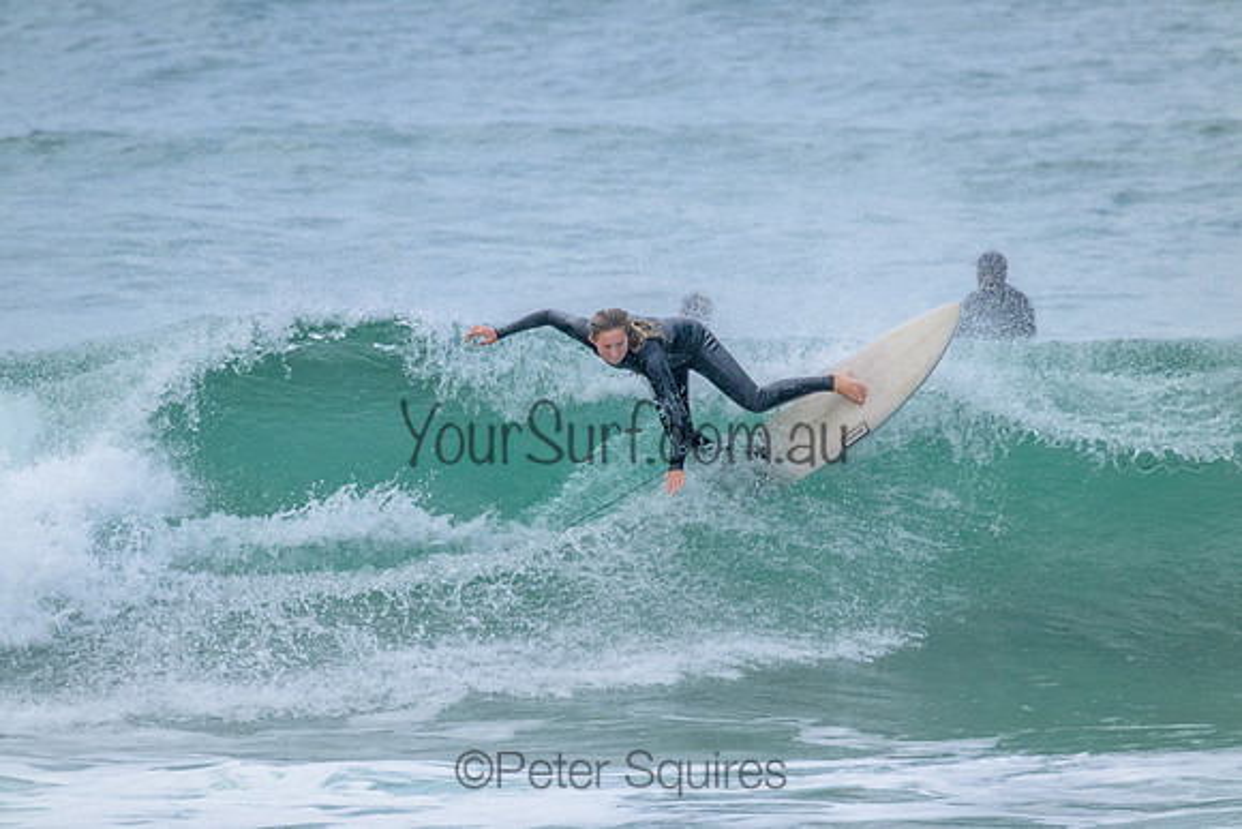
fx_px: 27605
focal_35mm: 800
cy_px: 414
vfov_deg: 1.7
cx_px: 621
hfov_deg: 2.6
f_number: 11
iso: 4500
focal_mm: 800
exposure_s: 1/1600
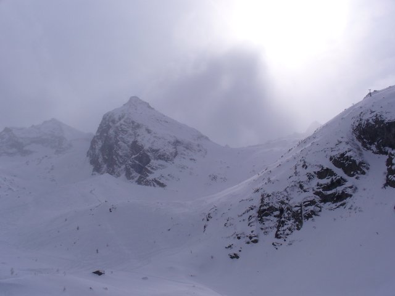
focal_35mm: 42
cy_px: 148
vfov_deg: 34.3
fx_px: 479
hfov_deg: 44.8
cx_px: 198
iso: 80
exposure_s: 1/2000
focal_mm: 7
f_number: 5.8
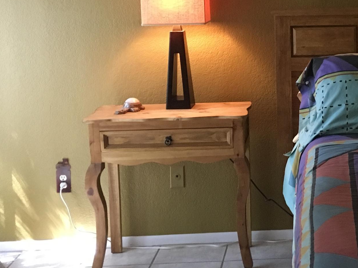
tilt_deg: -6.5
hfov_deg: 26.3
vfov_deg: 20.8
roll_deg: +0.5
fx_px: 724
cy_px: 53
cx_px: 361
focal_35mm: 70
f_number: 2.2
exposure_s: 1/30
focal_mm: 4.15
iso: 200
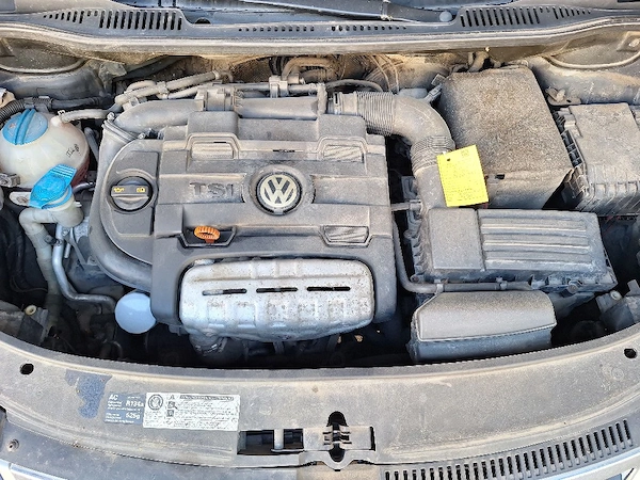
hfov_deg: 73.9
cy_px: 240
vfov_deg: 58.9
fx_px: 425
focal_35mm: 23
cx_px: 320
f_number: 1.8
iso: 40
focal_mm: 5.54
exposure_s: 1/50
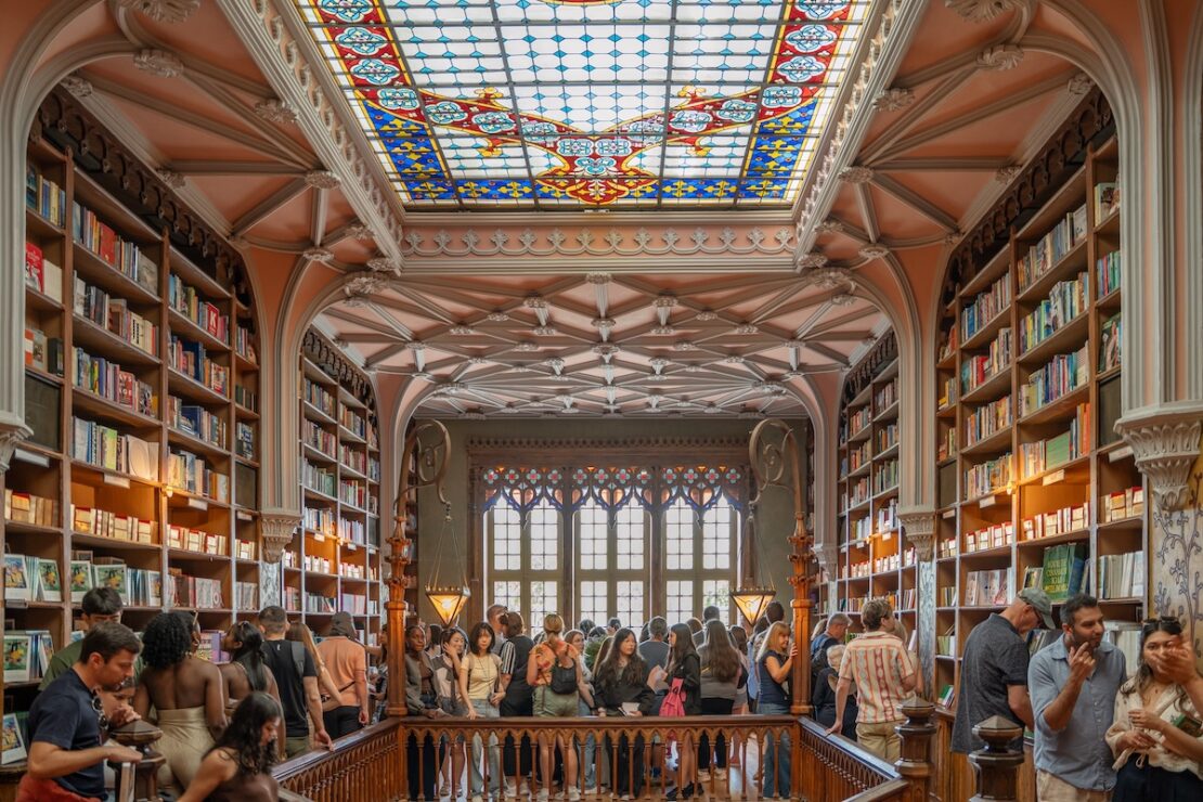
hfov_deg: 65.5
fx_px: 936
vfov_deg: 46.4
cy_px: 401
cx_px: 602
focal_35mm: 28
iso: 200
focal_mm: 28
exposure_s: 1/30
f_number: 2.8
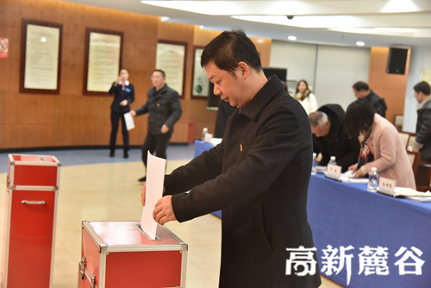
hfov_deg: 38.2
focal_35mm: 52
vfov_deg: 26.0
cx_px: 216
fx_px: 623
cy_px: 144
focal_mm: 52
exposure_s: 1/80
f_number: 4
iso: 1250
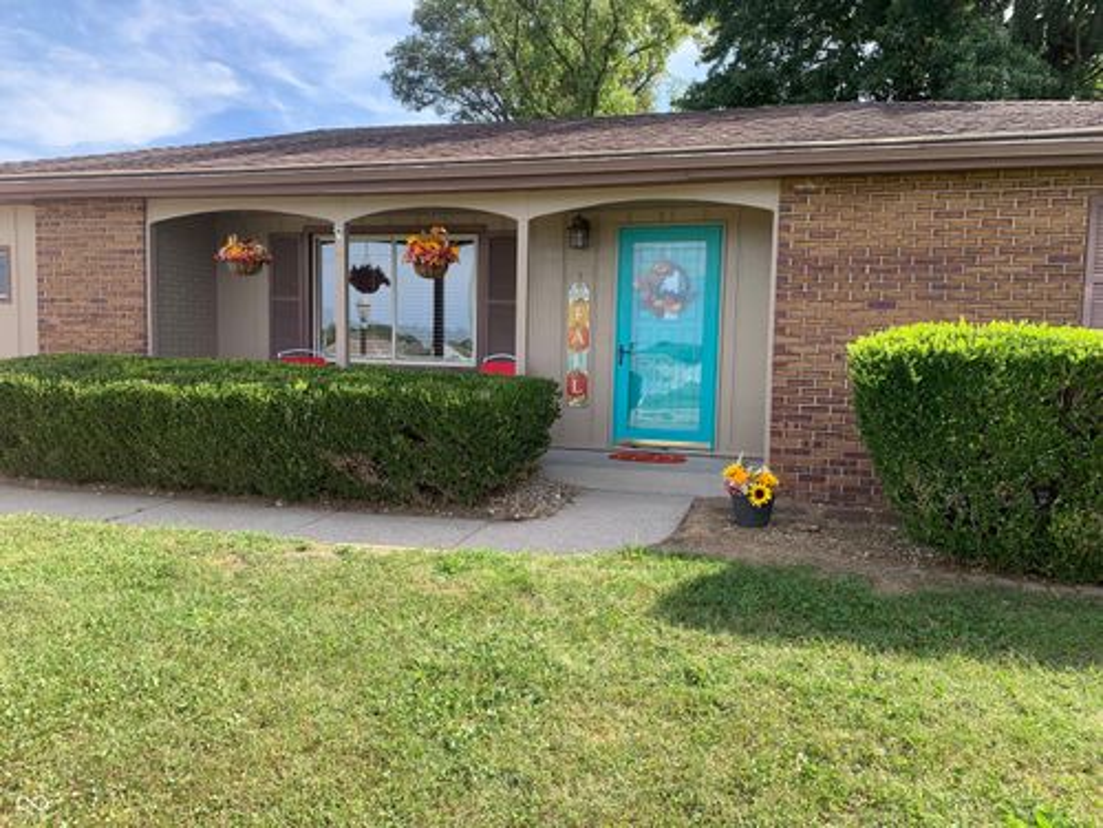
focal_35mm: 26
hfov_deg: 67.3
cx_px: 552
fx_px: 828
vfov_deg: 53.1
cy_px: 414
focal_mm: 4.25
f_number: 1.8
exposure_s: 1/631
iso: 25
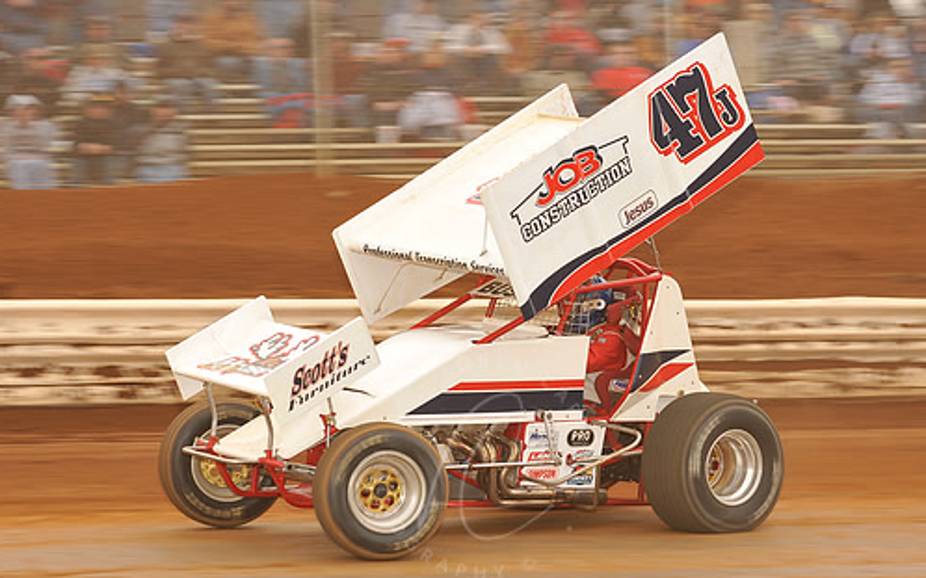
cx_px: 483
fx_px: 3356
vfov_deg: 9.8
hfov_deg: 15.7
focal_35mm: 133
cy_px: 296
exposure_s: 1/250
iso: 400
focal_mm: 112
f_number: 8
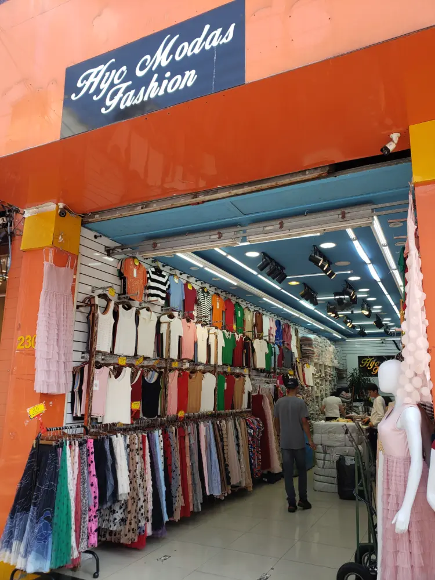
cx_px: 218
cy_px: 290
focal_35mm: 26
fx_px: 436
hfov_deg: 53.1
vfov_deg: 67.3
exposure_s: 1/162
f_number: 2.4
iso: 50
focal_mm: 4.3
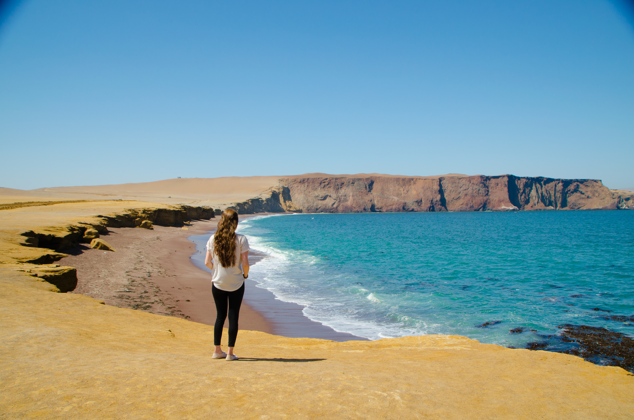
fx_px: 475
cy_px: 210
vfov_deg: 47.7
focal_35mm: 27
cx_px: 317
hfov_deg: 67.5
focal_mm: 18
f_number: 9
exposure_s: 1/320
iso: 100
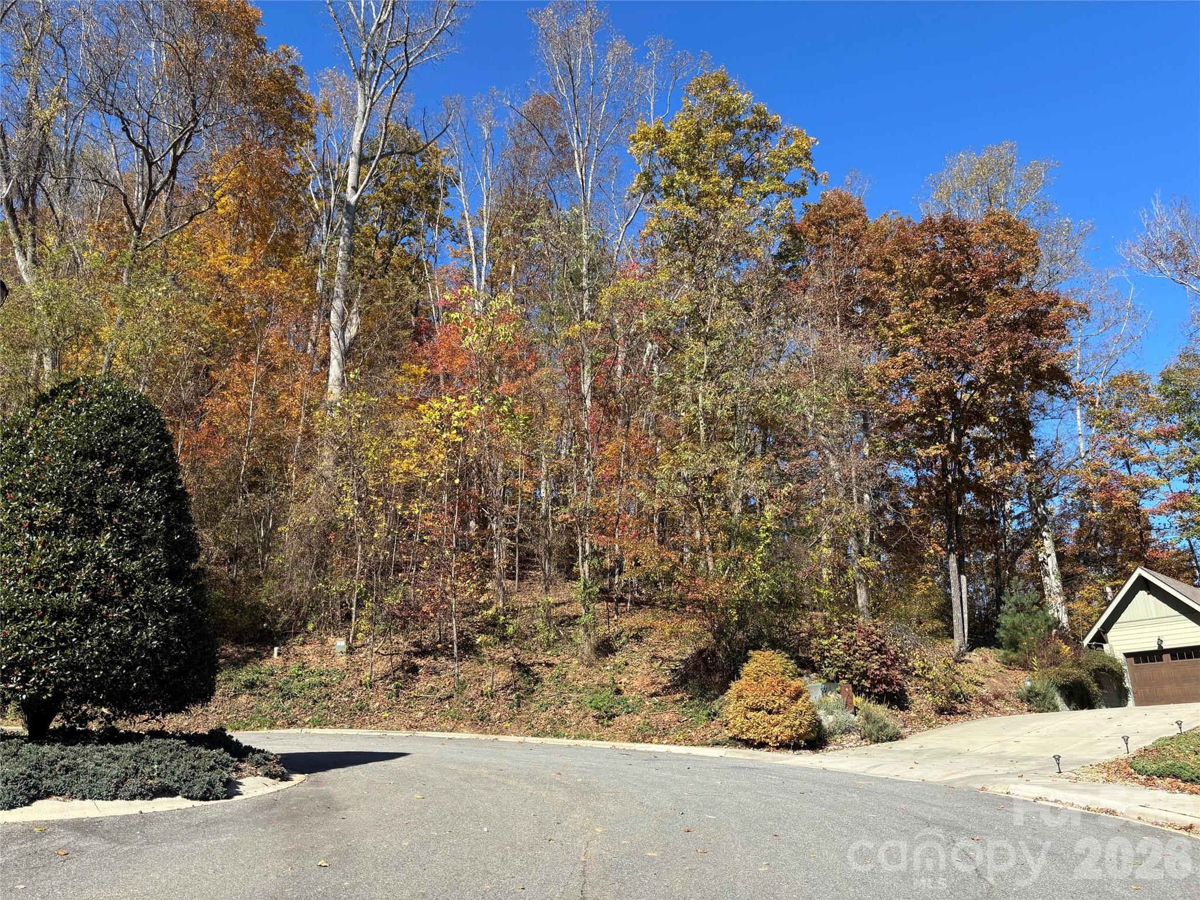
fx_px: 901
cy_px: 450
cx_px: 600
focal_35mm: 26
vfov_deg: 53.1
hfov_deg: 67.3
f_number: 1.6
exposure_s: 1/1667
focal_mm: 5.96
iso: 50
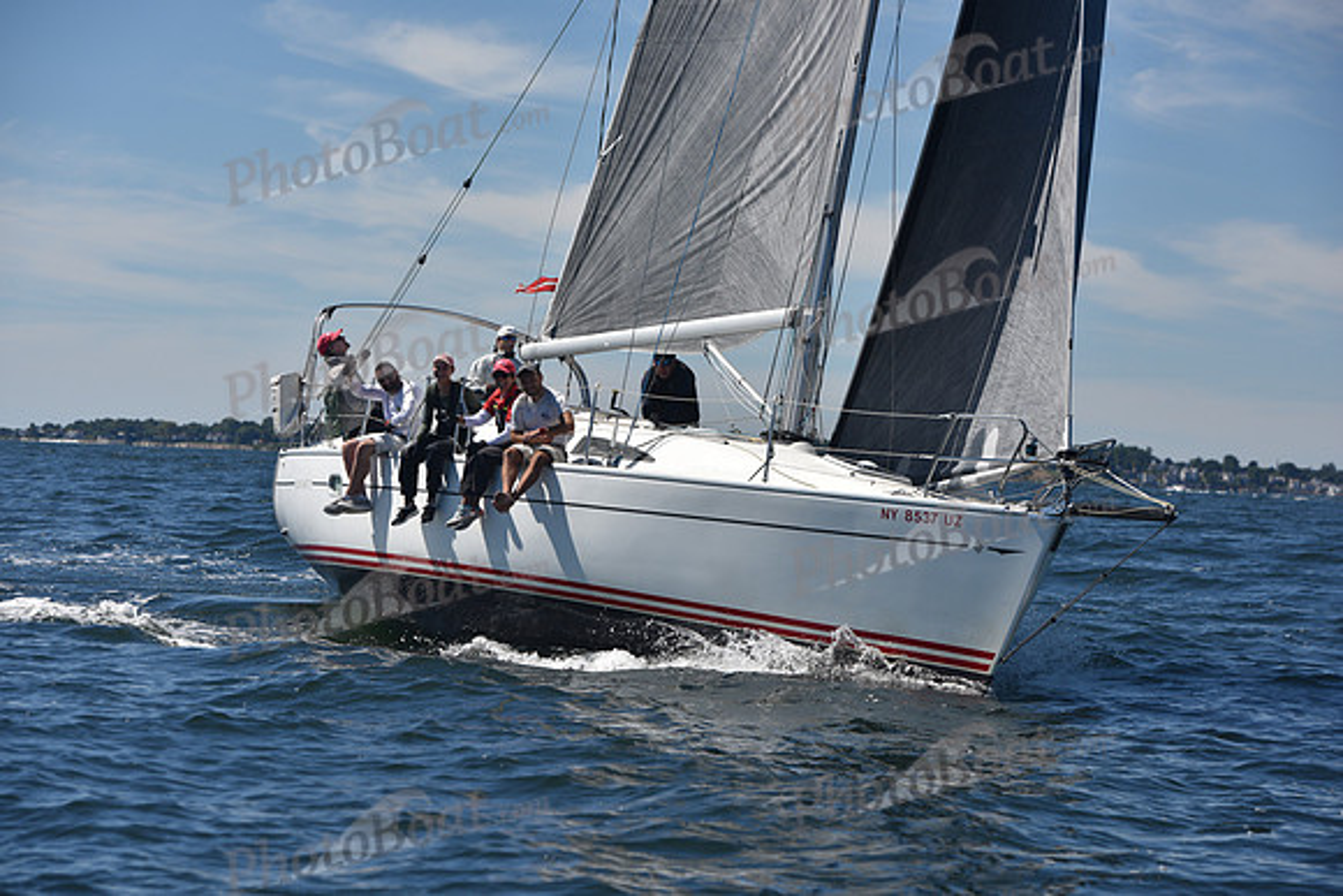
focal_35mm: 112
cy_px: 448
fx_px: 4179
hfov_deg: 18.3
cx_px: 672
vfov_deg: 12.2
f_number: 5.6
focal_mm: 112
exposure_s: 1/800
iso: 200
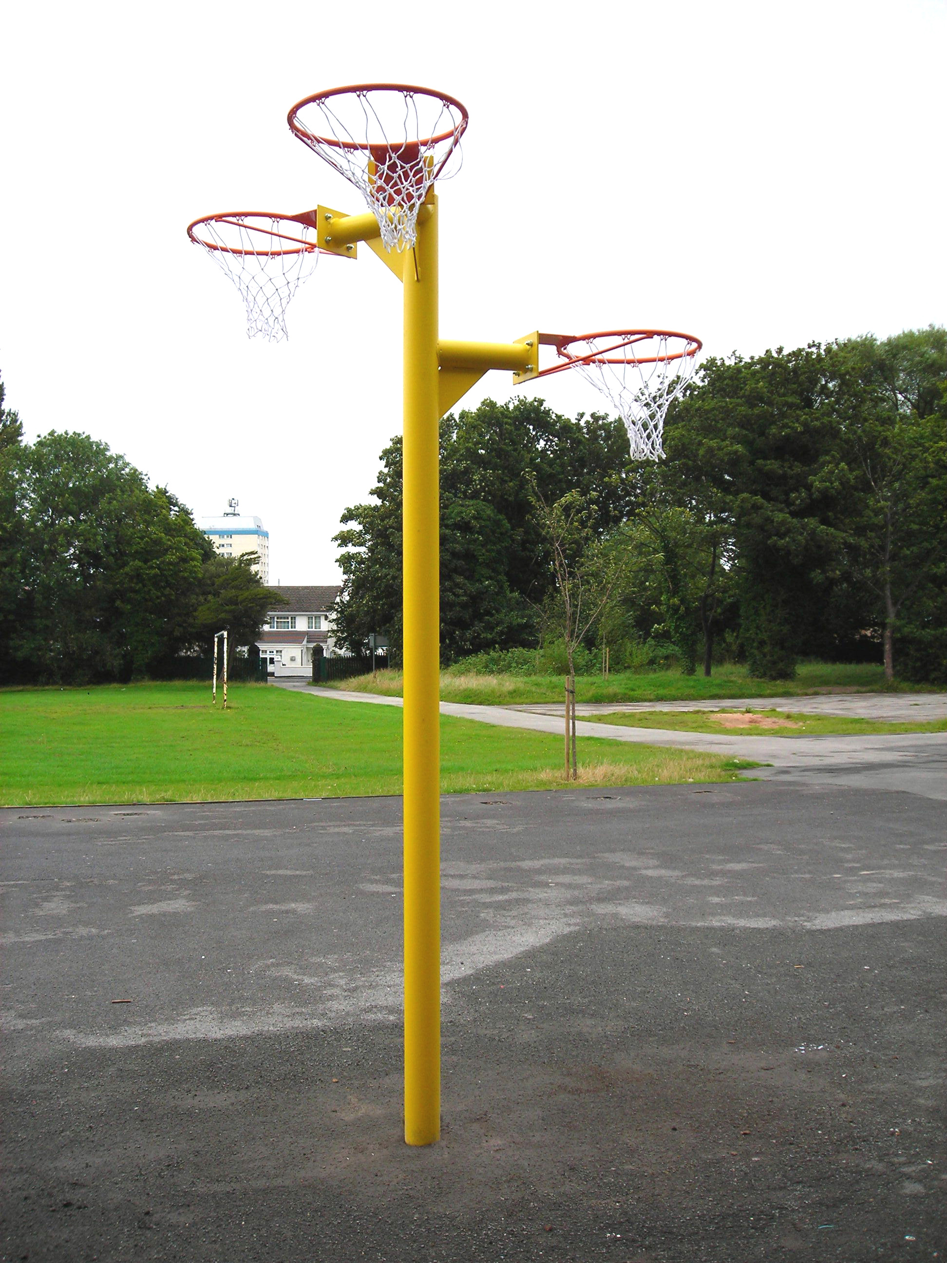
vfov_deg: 49.0
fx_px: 1386
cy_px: 632
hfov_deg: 37.7
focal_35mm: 38
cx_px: 474
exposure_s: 1/197
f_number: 3.2
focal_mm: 6.3
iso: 50
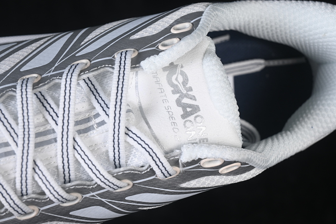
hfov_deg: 27.0
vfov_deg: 18.2
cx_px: 168
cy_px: 112
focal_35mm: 75
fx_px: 700
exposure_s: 1/80
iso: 160
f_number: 7.1
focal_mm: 50
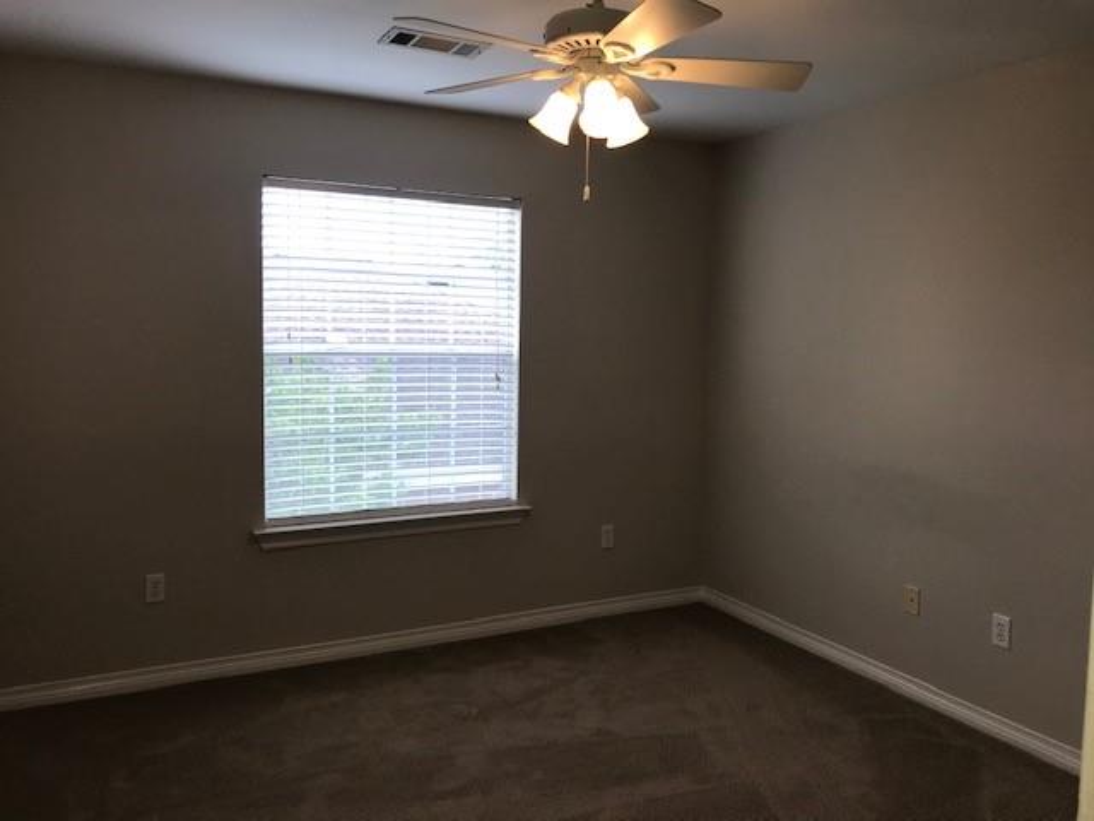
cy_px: 410
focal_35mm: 28
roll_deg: -0.8
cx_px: 547
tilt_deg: -4.3
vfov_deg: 49.7
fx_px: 885
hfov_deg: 63.4
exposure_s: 1/62
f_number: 1.8
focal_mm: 3.99
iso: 20
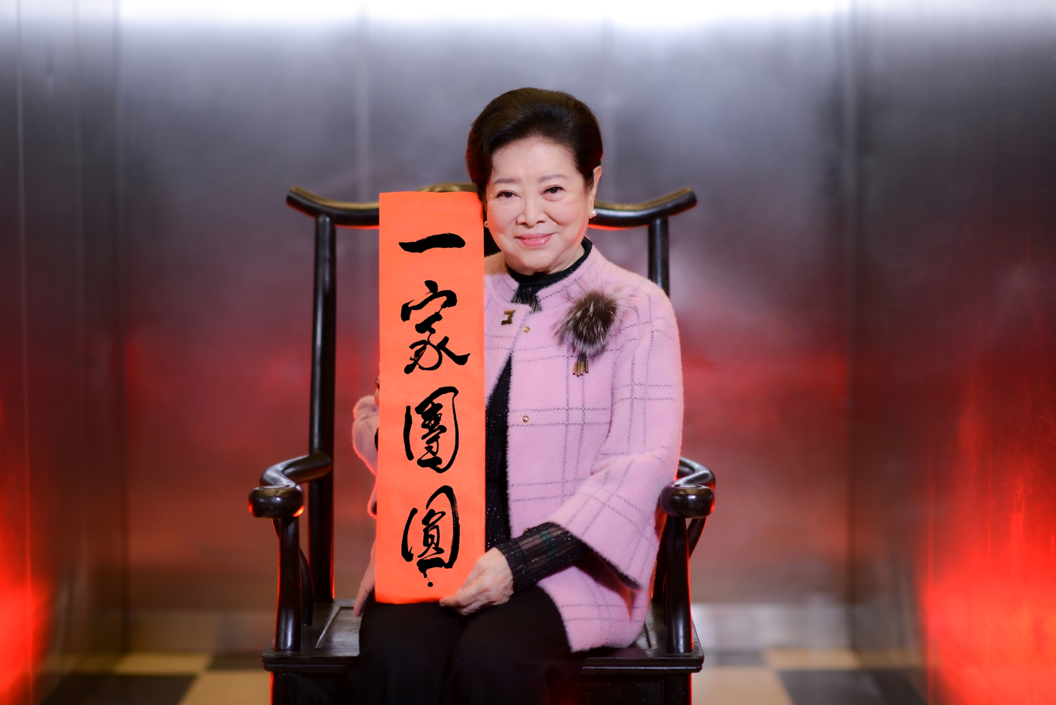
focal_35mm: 85
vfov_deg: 16.1
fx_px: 2494
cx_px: 528
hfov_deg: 23.9
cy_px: 352
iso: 200
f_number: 1.4
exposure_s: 1/100
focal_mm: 85
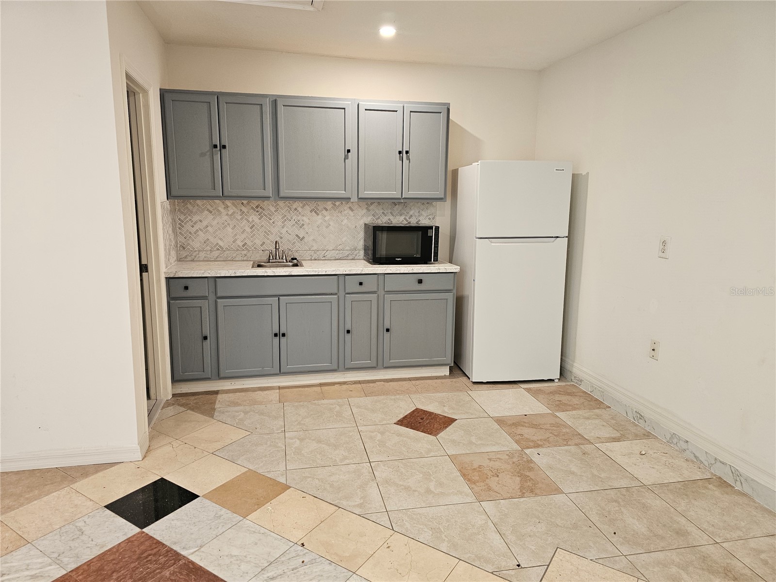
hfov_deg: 73.9
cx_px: 388
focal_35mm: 23
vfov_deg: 58.9
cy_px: 291
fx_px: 516
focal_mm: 6.3
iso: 250
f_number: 1.7
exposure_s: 1/120
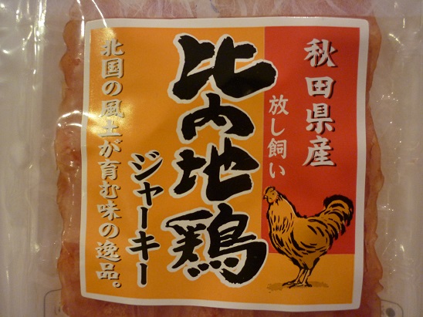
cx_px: 212
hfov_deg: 55.4
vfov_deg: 42.9
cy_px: 158
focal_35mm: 33
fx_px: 403
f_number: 2.8
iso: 320
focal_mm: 5.5
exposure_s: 1/30
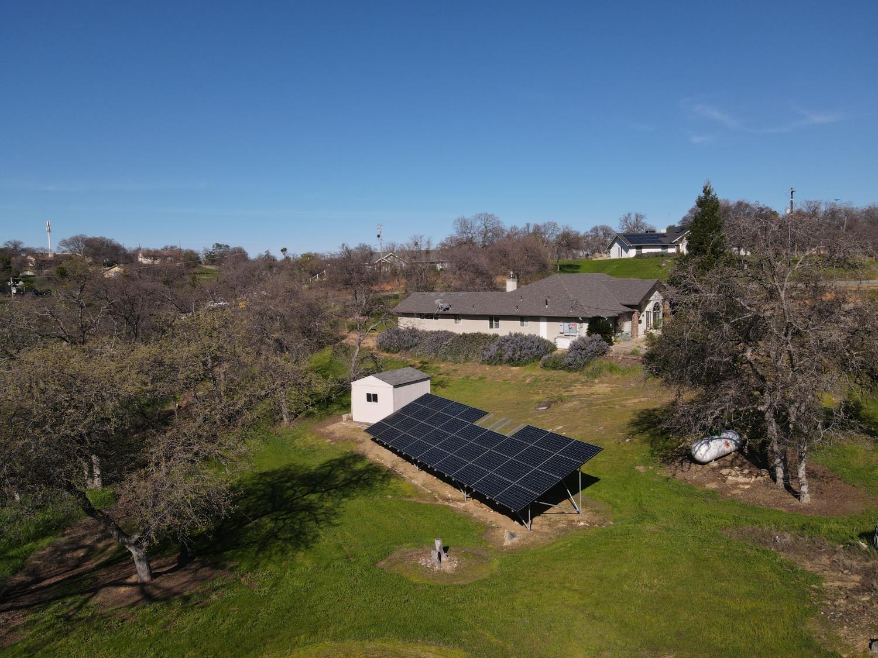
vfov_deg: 56.8
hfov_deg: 71.6
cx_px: 439
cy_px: 329
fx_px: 609
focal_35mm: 24
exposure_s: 1/1250
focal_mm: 4.5
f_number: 2.8
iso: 100
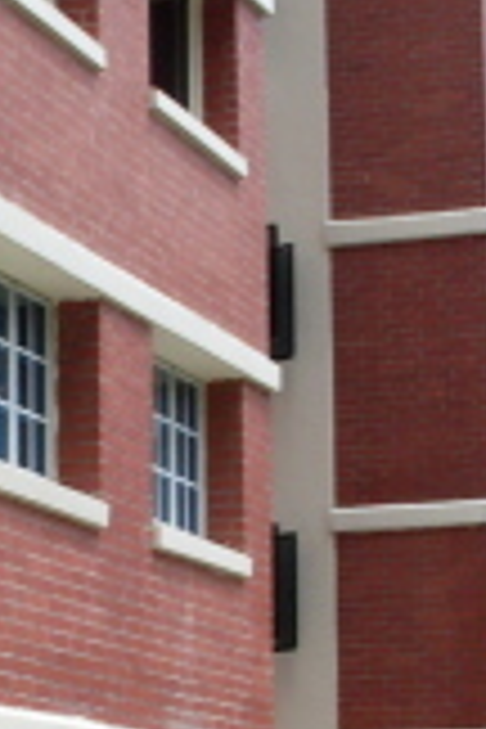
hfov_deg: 10.2
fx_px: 2713
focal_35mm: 134
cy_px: 612
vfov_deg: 15.2
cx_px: 0
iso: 80
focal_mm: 6.3
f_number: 8.4
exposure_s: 1/125
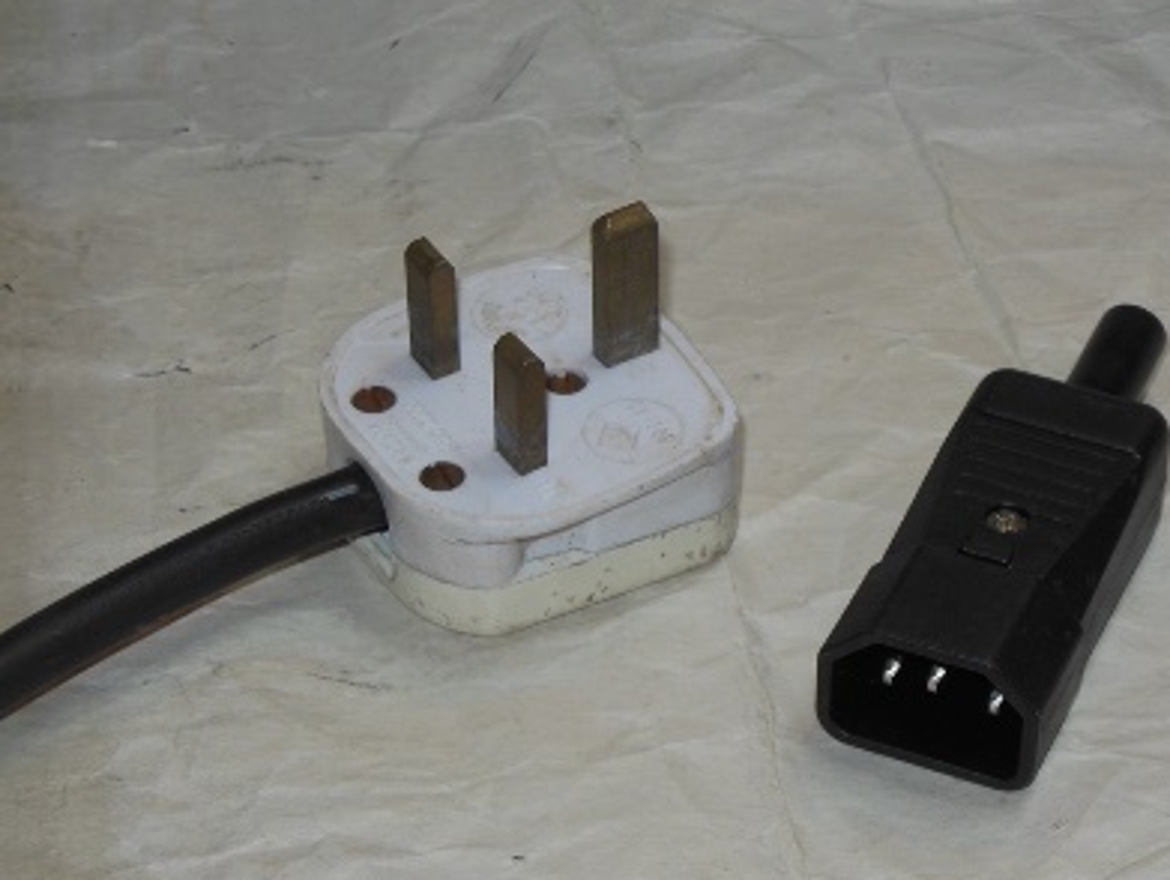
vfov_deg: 17.0
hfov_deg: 22.5
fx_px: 2943
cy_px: 488
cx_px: 619
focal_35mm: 87
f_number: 4.4
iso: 125
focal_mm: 13.6
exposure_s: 1/60
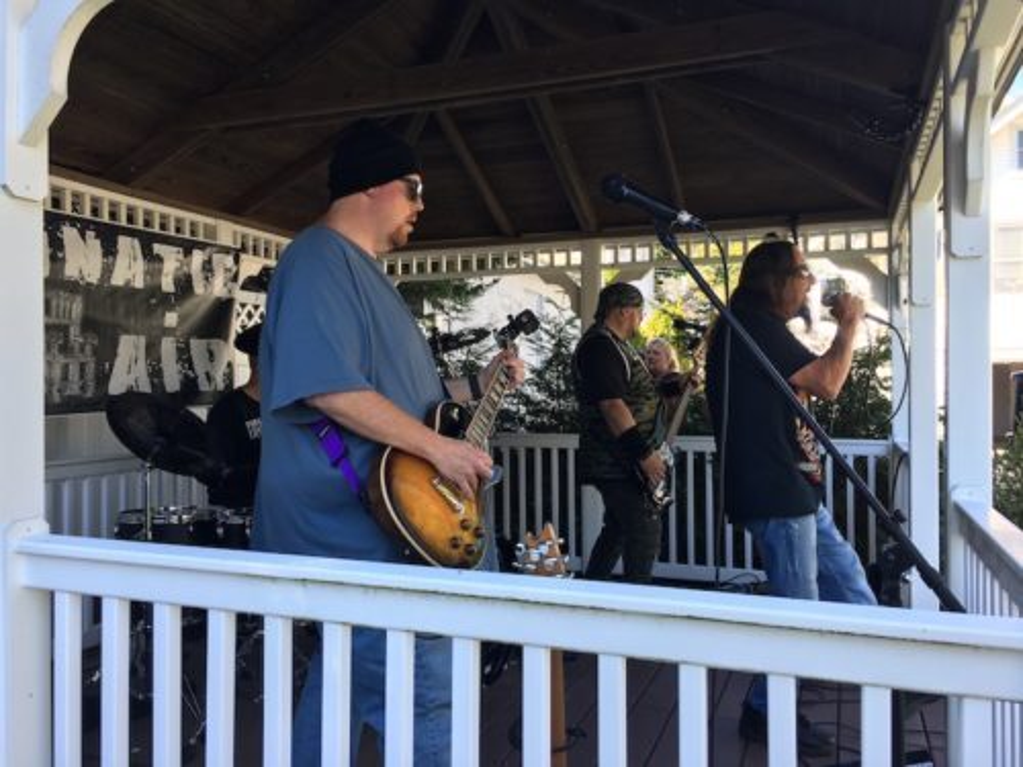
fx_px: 857
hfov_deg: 61.7
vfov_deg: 48.2
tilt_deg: +1.0
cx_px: 512
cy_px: 384
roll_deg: +0.7
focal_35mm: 29
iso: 25
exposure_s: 1/159
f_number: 2.2
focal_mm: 4.15
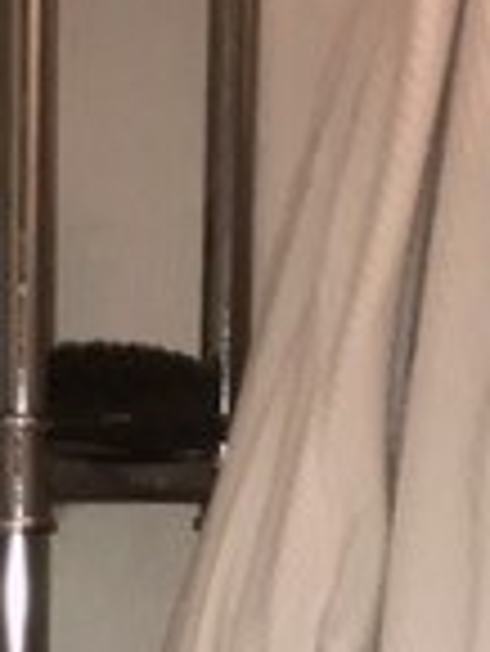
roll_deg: +0.5
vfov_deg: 8.5
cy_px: 1916
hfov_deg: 7.4
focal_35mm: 198
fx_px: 3732
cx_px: -157
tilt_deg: -18.5
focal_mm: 3.99
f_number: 1.8
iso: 40
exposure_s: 1/30
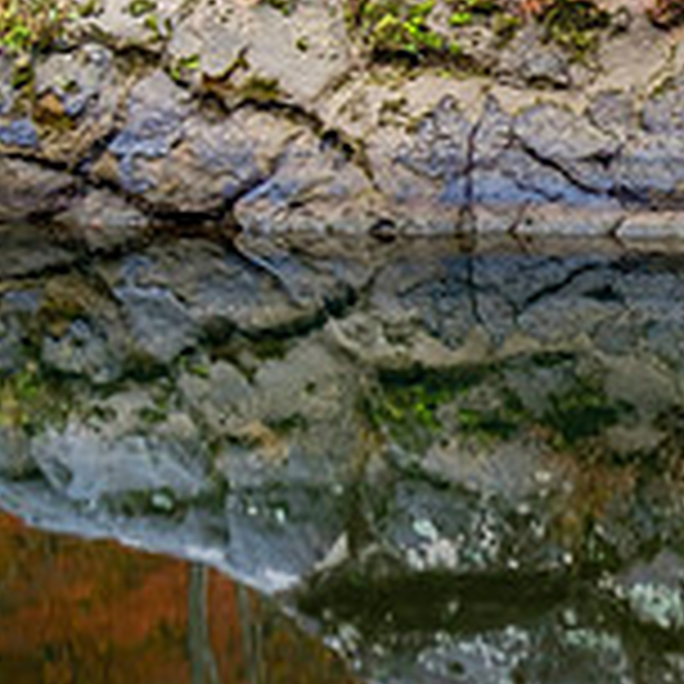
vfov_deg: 10.3
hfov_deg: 10.2
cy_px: 92
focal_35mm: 169
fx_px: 3778
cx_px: 837
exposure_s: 1/8
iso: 400
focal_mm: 34.5
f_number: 9
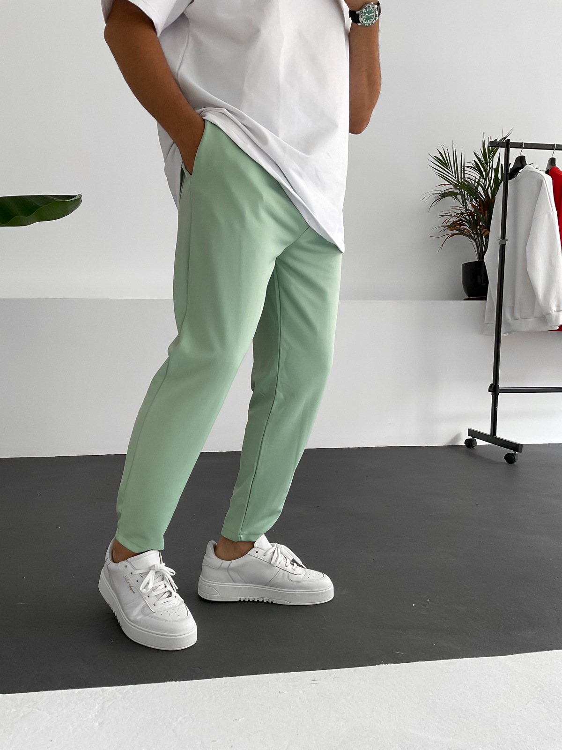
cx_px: 281
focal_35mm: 29
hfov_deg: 48.2
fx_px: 628
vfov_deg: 61.7
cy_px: 375
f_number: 1.8
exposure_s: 1/120
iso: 40
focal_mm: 3
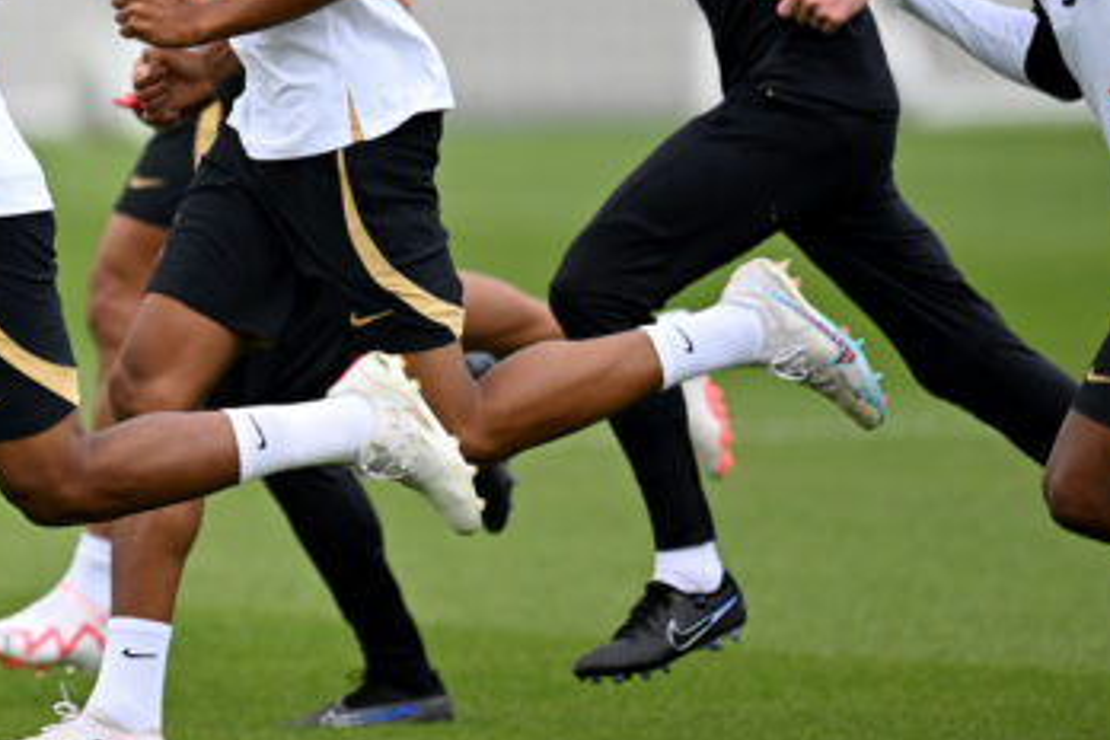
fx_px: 26607
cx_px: 211
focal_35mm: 863
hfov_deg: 2.4
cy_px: 89
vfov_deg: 1.6
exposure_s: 1/3200
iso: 400
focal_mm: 400
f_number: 2.8
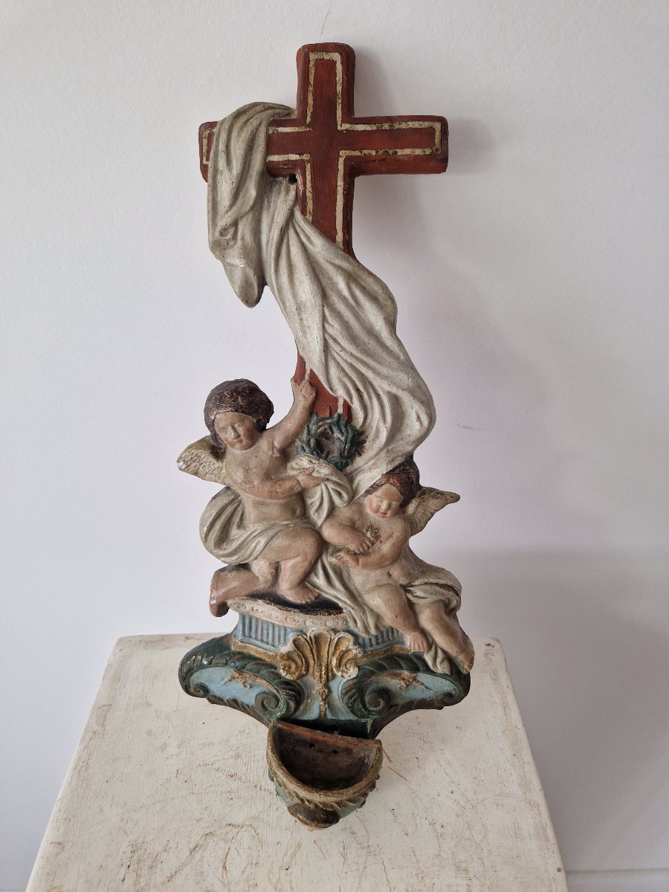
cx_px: 334
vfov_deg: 73.9
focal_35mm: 23
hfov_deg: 58.9
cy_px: 446
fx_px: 593
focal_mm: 5.4
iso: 50
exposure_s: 1/142
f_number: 1.8
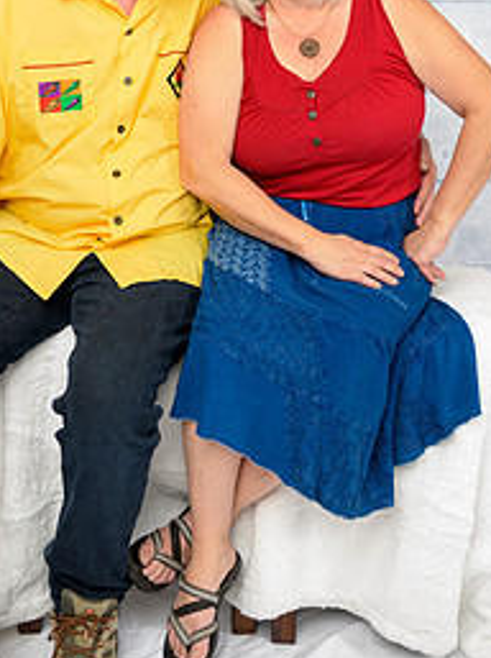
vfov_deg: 31.8
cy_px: 120
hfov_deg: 24.7
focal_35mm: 59
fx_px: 1119
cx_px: 194
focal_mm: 35
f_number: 10
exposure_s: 1/125
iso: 400
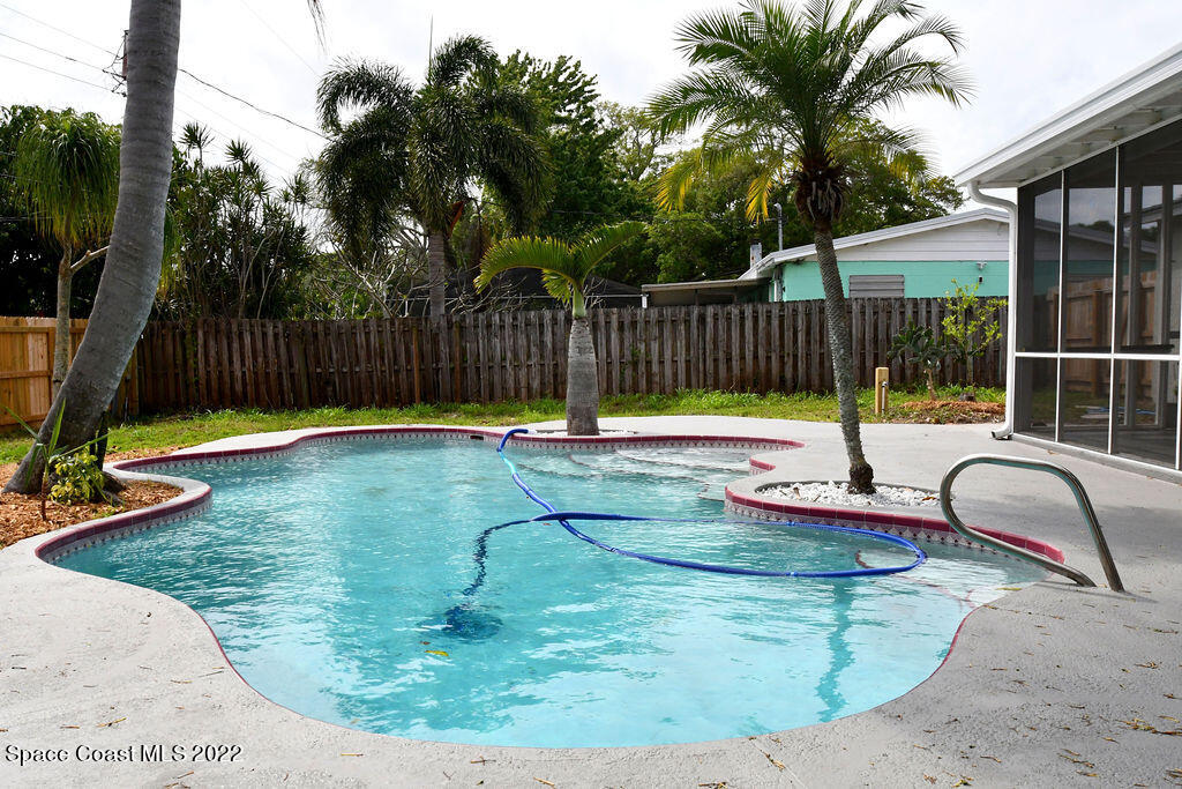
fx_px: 1018
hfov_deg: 60.3
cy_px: 394
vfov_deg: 42.3
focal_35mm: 31
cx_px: 591
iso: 800
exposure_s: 1/1000
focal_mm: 21
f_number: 16
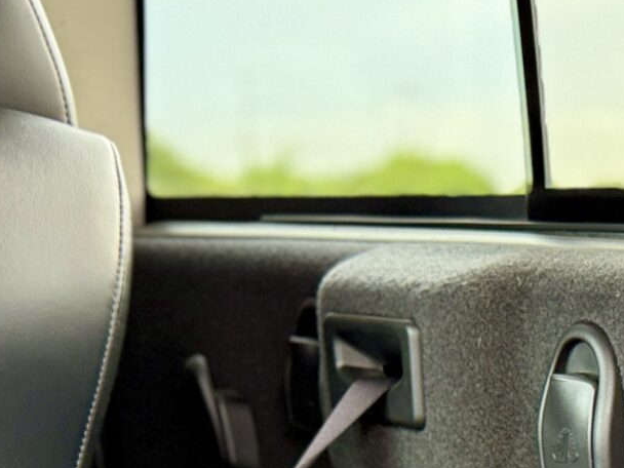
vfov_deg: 13.1
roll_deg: -0.5
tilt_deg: -18.3
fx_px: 1821
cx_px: 662
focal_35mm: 101
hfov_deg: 18.8
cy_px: 866
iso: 200
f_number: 1.78
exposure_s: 1/153
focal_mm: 6.76
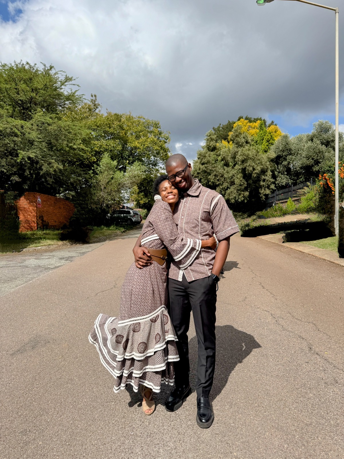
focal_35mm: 24
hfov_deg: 56.8
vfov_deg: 71.6
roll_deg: +0.2
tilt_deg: -1.7
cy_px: 230
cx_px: 172
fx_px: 318
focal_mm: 6.76
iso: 80
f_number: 1.78
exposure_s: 1/5348
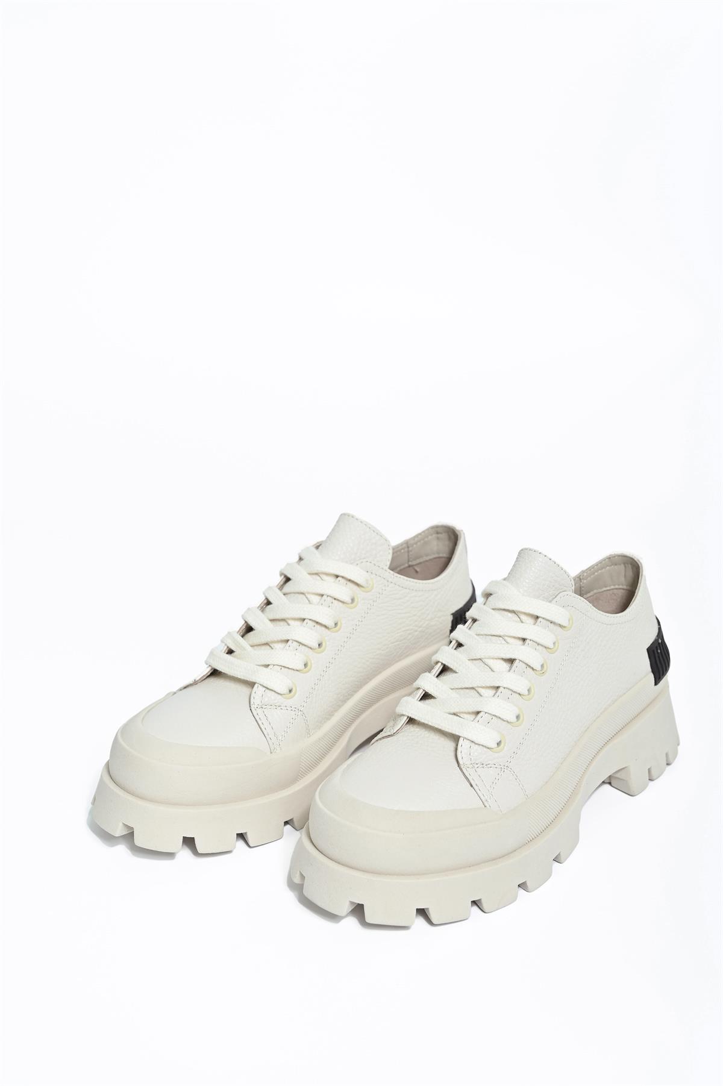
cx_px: 362
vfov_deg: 45.5
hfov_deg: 31.2
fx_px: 1297
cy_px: 543
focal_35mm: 43
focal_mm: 43
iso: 125
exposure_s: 1/160
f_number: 7.1
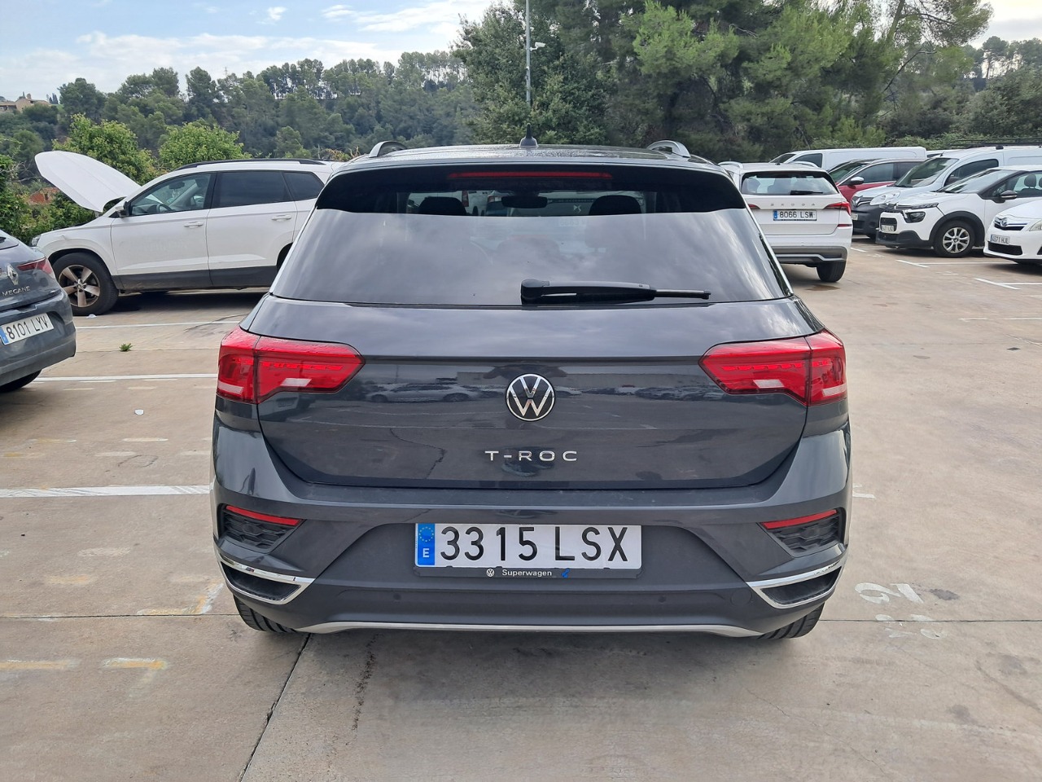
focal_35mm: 27
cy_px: 391
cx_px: 521
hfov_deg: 65.3
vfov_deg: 51.4
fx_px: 813
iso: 50
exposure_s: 1/196
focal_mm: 4
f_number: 1.8
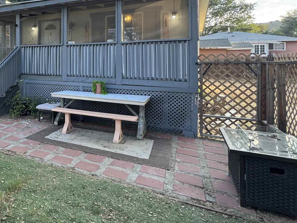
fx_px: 240
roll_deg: -0.8
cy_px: 62
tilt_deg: +0.2
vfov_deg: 48.2
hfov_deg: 52.9
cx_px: 14
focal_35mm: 28
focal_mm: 2.22
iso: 64
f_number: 2.2
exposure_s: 1/99
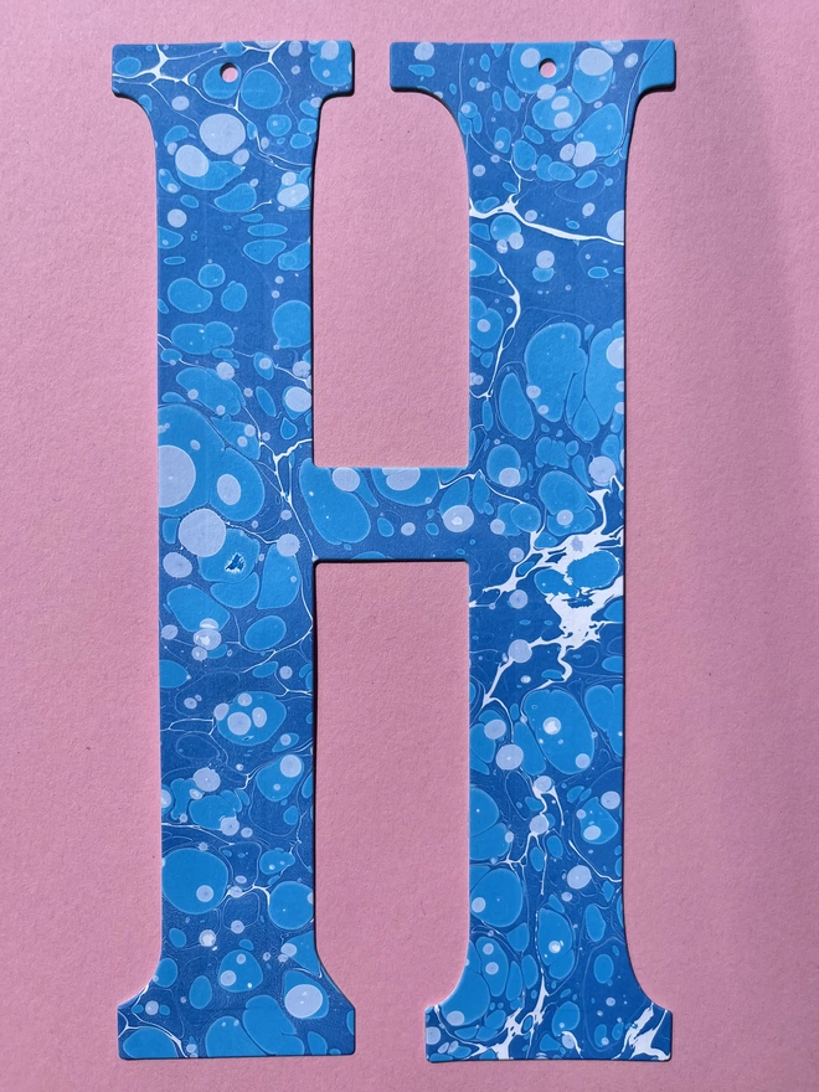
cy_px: 546
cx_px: 410
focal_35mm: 26
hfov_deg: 53.1
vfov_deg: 67.3
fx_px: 820
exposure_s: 1/8403
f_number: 1.6
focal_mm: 5.1
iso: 50
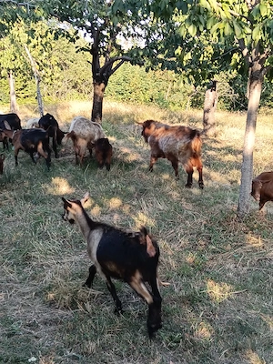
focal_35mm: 49
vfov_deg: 38.9
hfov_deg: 29.7
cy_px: 182
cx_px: 136
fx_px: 515
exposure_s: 1/100
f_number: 1.8
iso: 50
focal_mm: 3.98
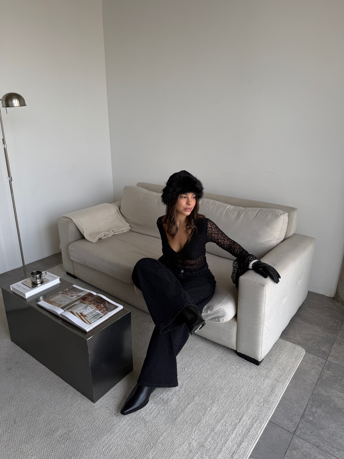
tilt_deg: -19.5
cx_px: 172
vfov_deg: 71.6
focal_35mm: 24
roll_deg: -1.0
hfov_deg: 56.8
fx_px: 318
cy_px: 230
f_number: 1.78
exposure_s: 1/121
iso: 64
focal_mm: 6.76
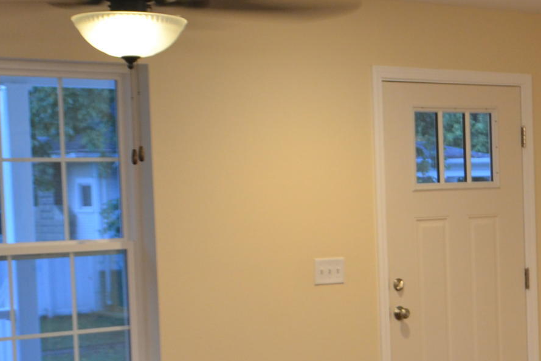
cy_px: 282
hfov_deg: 21.6
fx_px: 1367
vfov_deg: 14.9
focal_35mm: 91
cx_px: 543
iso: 400
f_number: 3.5
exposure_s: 1/15
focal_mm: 18
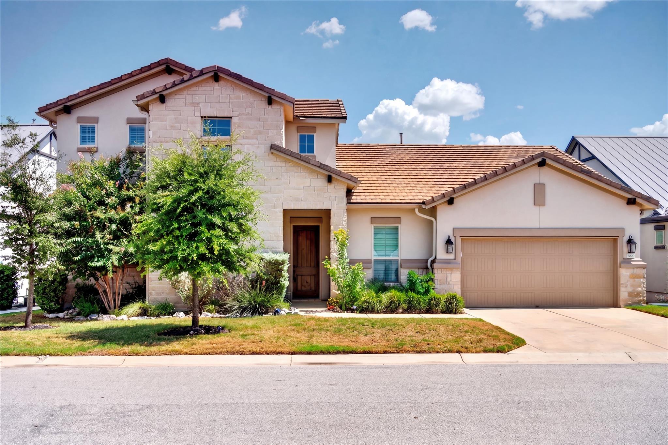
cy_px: 222
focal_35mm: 32
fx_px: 594
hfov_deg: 58.7
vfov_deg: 41.1
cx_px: 334
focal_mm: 32
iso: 100
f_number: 8
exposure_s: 1/200
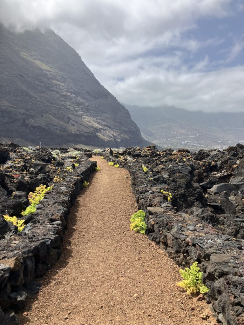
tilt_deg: +0.0
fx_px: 263
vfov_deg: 63.4
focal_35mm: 28
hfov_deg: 49.7
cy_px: 162
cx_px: 122
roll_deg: +1.6
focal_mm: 3.99
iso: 32
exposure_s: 1/1845
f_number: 1.8
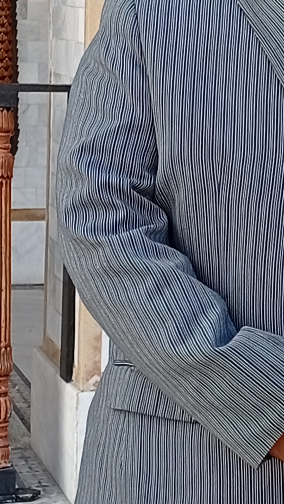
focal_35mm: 141
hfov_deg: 8.5
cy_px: 171
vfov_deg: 15.2
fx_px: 1888
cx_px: 344
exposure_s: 1/132
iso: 50
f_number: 1.8
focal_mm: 3.98
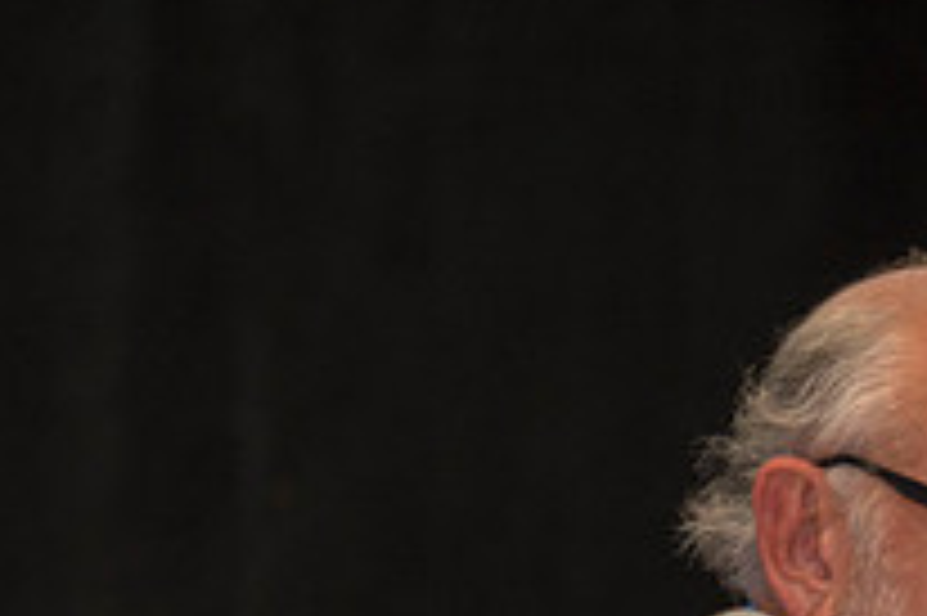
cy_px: 764
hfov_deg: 4.7
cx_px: 76
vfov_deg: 3.1
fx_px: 11243
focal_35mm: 437
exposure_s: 1/320
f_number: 3.2
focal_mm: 155
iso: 1250
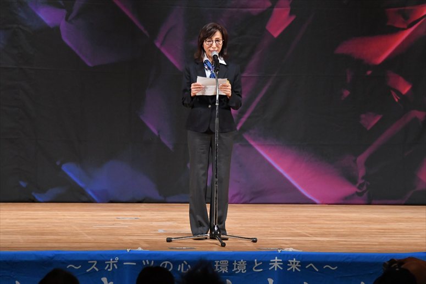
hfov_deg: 8.1
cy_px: 142
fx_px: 3016
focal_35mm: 255
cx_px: 213
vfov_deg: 5.4
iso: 5000
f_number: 5.6
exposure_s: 1/400
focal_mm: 170
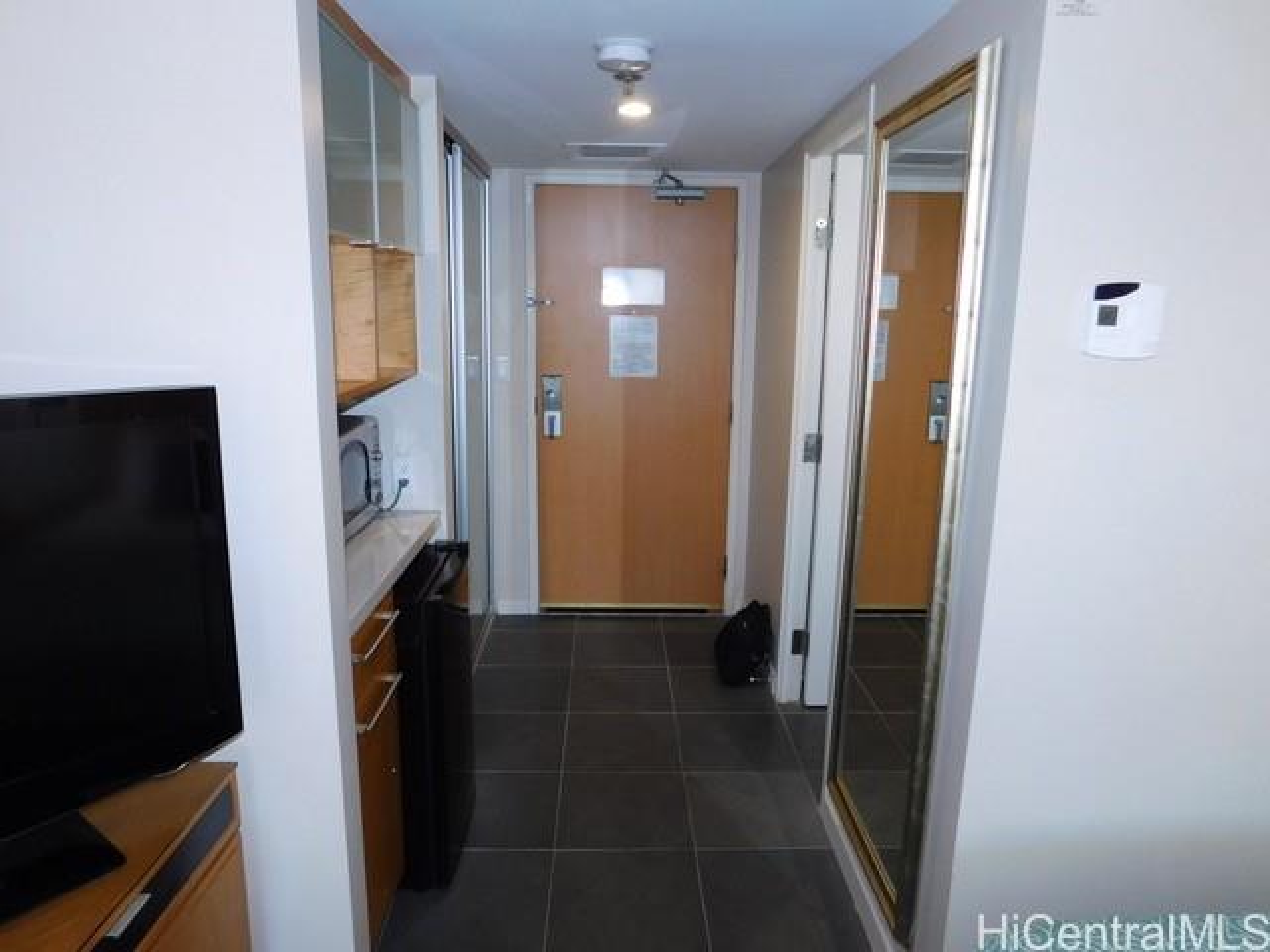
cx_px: 635
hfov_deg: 73.9
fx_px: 844
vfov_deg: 58.9
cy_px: 476
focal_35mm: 23
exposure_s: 1/30
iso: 200
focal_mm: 4
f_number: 3
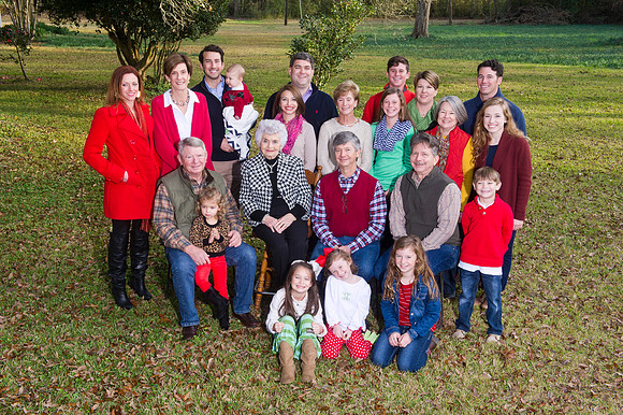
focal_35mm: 44
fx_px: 761
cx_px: 312
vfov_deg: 30.5
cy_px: 208
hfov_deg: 44.5
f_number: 9
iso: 800
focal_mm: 44
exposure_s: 1/200
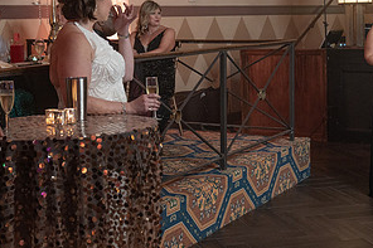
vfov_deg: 19.3
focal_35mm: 70
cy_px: 72
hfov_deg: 28.8
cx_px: 202
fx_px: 725
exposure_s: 1/125
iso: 2000
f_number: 4
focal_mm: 34
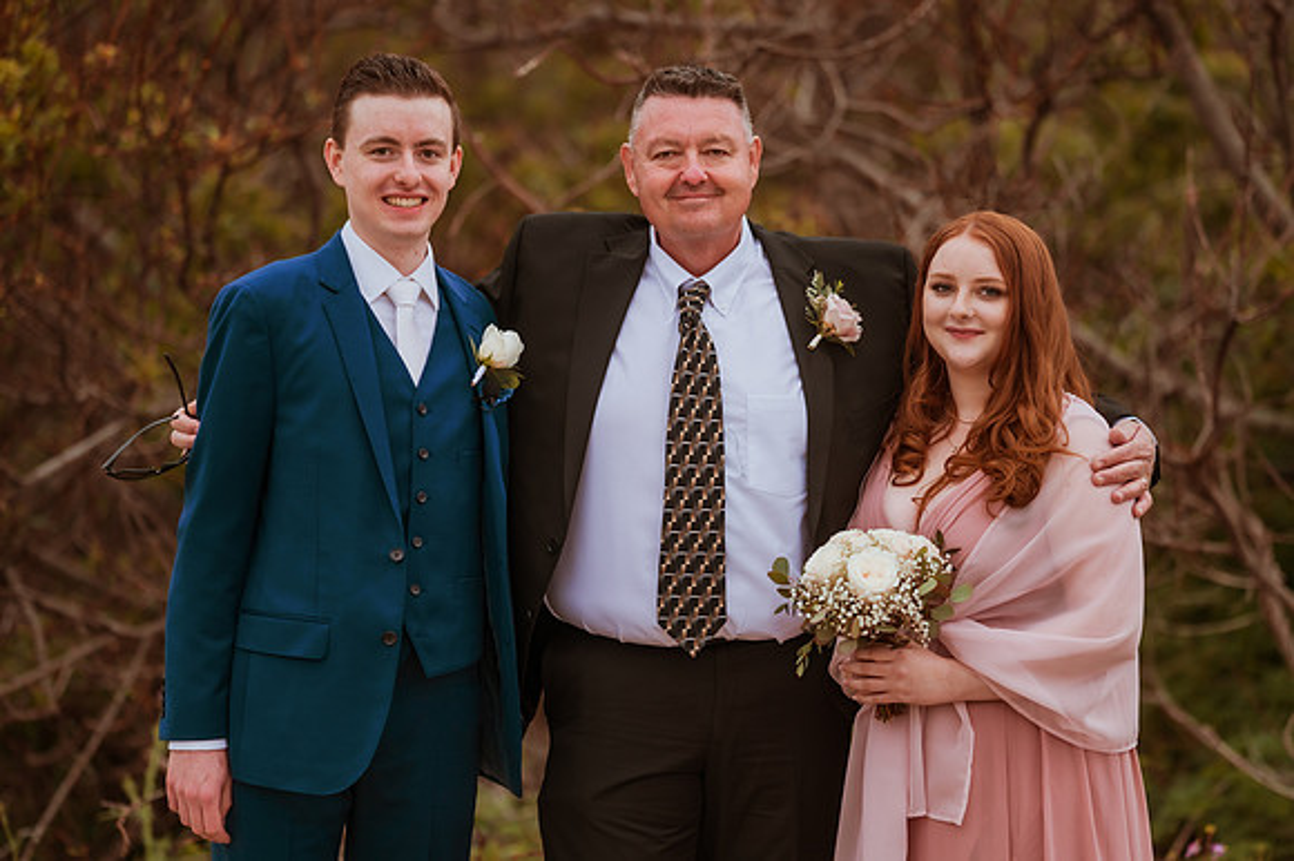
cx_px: 647
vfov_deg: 10.1
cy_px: 430
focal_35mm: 135
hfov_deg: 15.2
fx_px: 4850
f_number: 1.8
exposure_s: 1/3200
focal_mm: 135
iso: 400
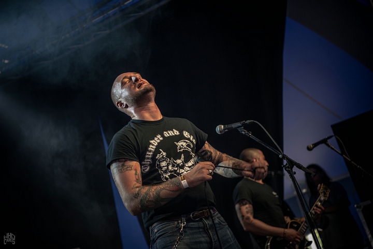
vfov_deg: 19.5
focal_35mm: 70
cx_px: 186
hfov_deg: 28.8
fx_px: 726
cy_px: 124
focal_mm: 70
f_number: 2.8
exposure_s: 1/125
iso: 1000
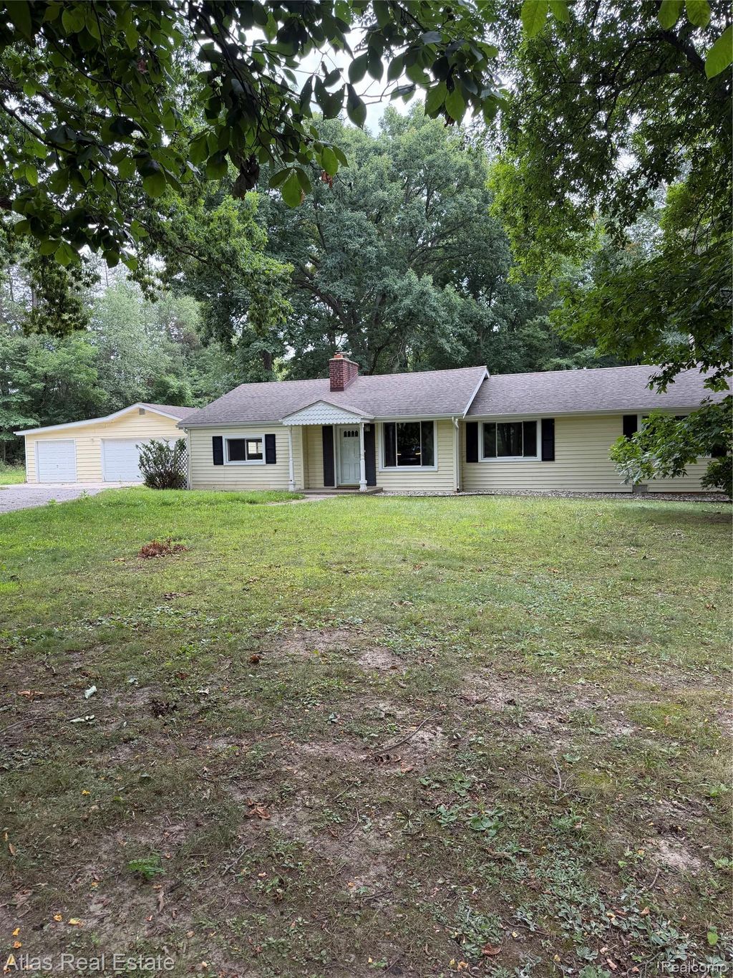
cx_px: 366
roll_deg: +1.7
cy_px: 489
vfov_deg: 71.6
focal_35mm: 24
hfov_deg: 56.8
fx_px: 677
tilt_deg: -3.6
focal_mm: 6.76
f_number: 1.78
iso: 100
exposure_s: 1/501
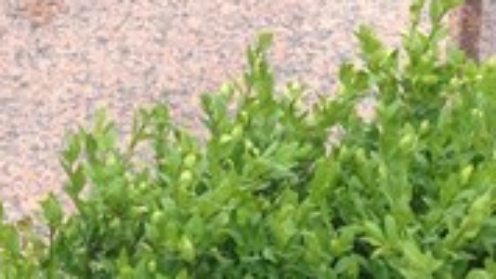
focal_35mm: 129
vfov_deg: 8.9
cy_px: -273
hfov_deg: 16.4
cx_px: 20
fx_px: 1696
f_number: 2.4
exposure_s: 1/686
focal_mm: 4.12
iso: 50
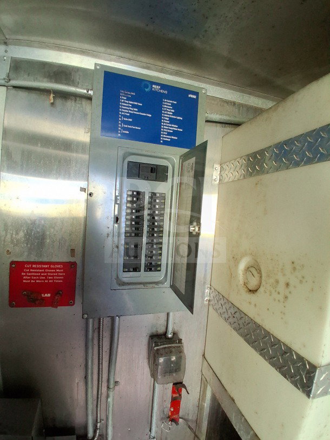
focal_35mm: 17
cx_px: 165
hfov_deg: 74.7
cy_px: 220
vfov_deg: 91.0
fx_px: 216
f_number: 2.2
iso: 125
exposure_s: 1/100
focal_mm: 1.4
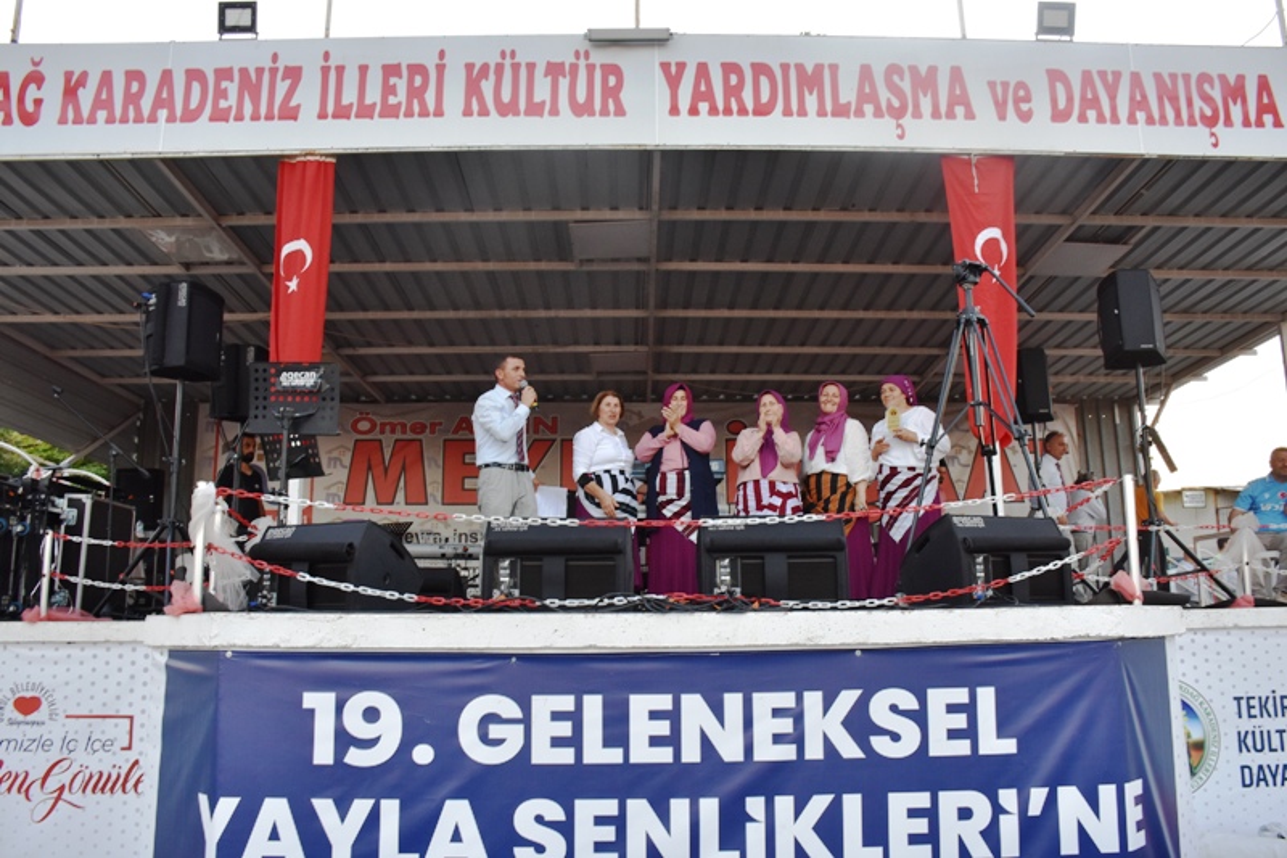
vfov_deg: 47.9
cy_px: 429
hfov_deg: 67.4
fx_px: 965
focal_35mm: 27
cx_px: 644
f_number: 6.3
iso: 800
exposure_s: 1/160
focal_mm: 18
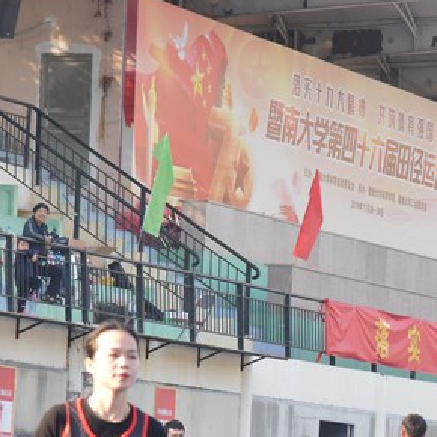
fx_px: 4528
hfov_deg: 5.5
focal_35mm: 317
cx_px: 378
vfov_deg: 5.5
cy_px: 389
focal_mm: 120
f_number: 9
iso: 2800
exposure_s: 1/640
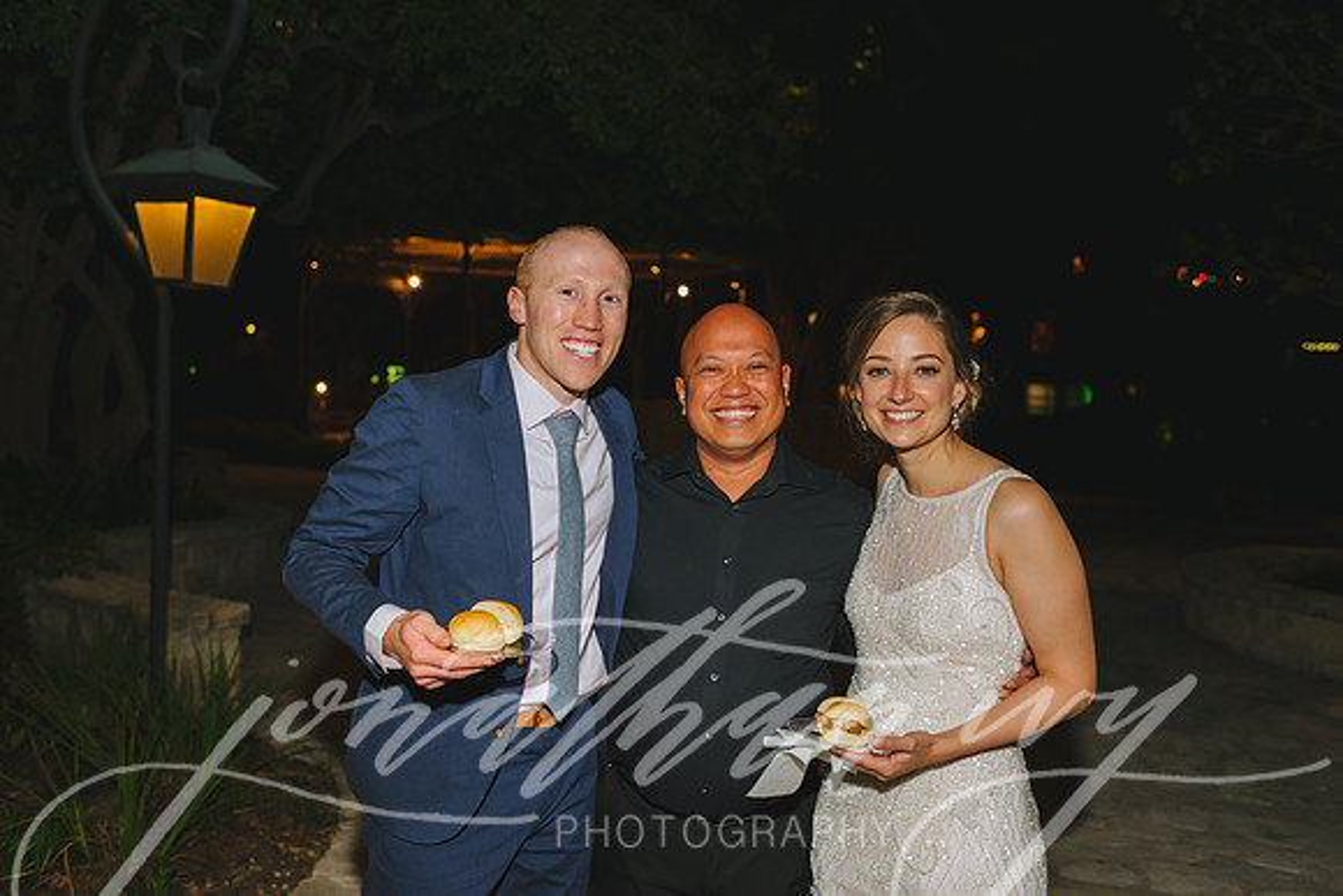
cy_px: 448
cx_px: 672
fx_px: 1306
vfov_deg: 37.9
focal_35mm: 35
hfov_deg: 54.4
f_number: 3.5
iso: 1600
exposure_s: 1/200
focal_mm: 35
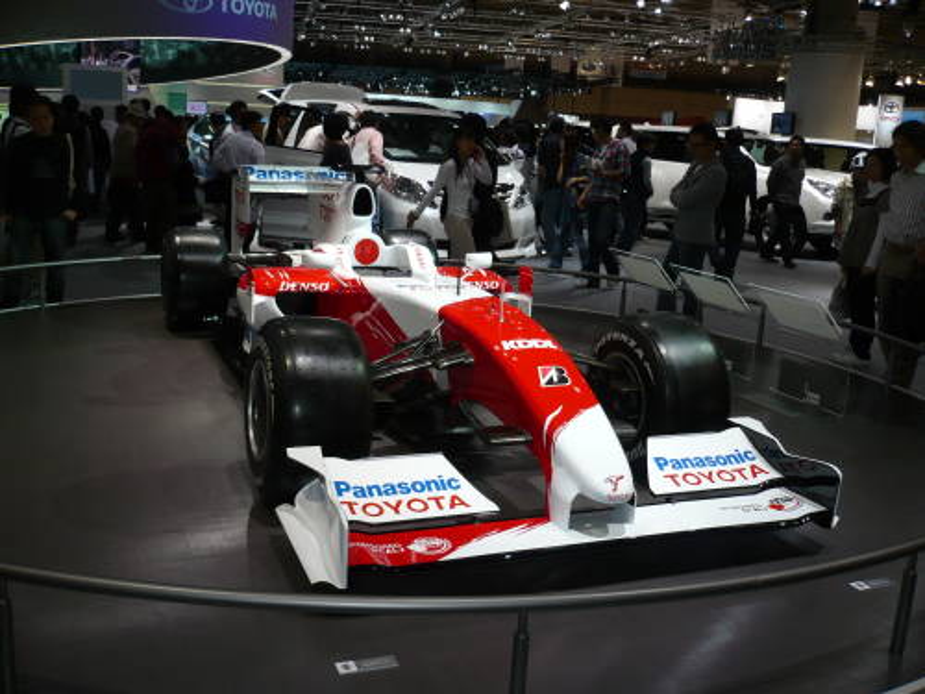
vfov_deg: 40.7
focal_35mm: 35
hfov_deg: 52.6
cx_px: 462
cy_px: 347
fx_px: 935
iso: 100
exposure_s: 1/125
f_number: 2.8
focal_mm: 5.8
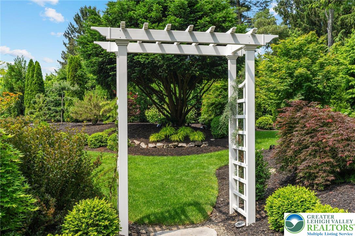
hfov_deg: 54.5
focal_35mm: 35
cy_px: 118
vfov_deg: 37.8
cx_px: 178
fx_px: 345
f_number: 7.1
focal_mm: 35
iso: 160
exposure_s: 1/320
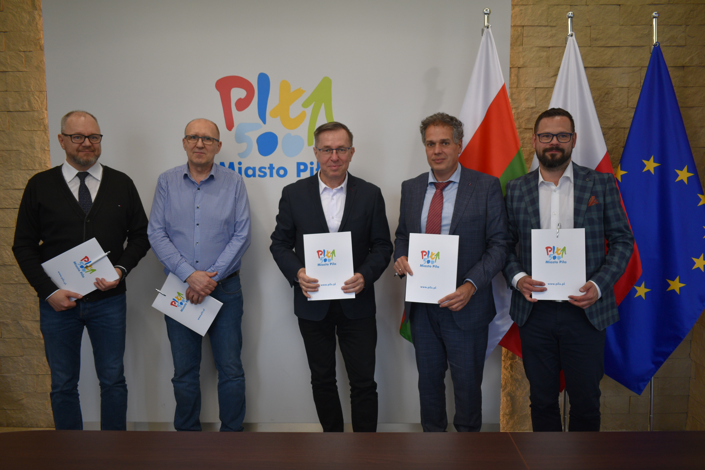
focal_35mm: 30
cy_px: 235
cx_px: 352
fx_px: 587
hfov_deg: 61.9
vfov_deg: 43.6
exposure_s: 1/60
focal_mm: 20
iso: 400
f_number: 4
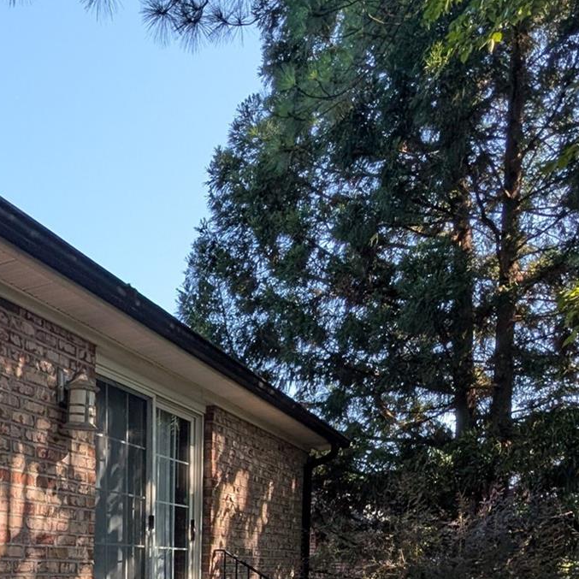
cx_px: 127
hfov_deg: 48.6
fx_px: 606
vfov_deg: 42.1
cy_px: 614
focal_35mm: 32
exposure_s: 1/760
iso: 54
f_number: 1.7
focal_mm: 2.02
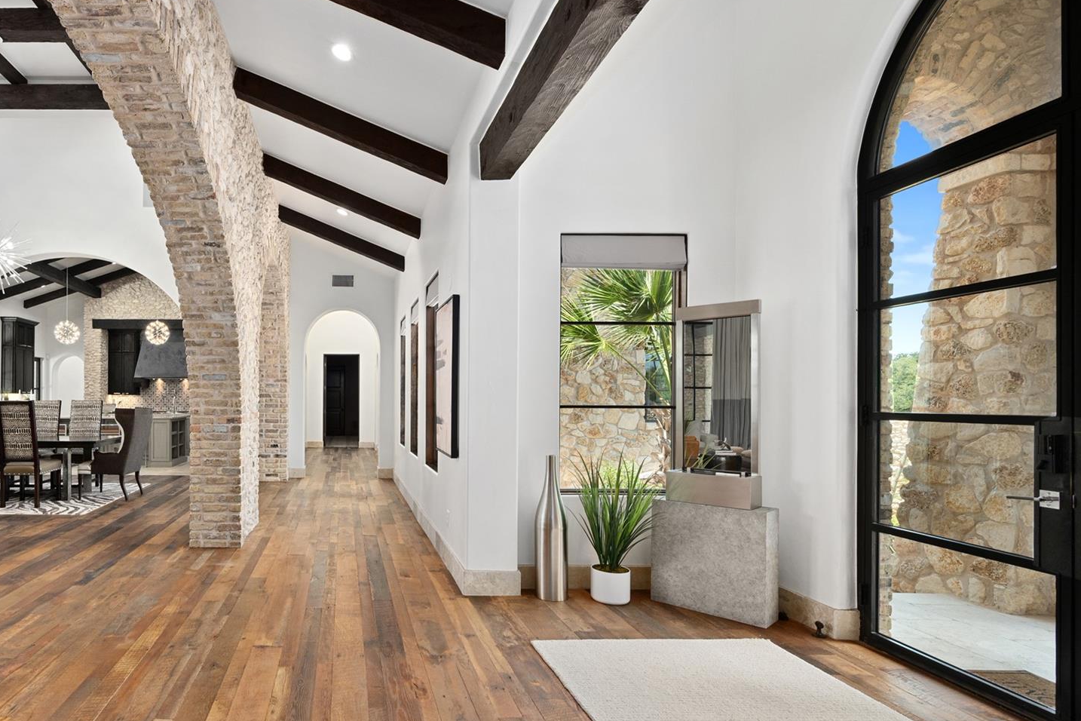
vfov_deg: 61.9
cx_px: 346
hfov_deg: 80.7
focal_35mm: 20
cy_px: 384
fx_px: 601
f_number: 8
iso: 800
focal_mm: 14
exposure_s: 1/15
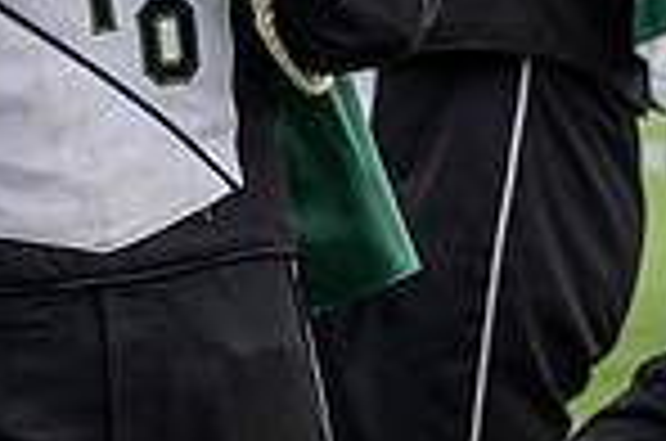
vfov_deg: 2.3
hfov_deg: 3.4
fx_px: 11168
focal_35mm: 605
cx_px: -40
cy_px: -302
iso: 250
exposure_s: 1/500
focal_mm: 103
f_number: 2.8
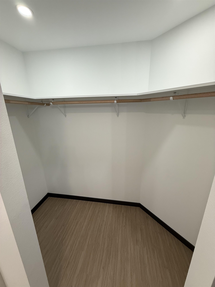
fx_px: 116
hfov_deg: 85.7
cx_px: 108
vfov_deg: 102.1
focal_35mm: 14
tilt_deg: -15.1
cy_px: 144
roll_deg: +1.2
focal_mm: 2.22
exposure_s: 1/120
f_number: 2.2
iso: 160
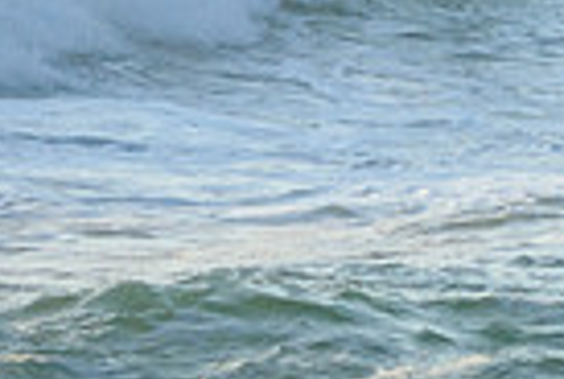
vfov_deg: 1.4
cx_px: 766
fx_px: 15669
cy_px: -237
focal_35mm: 998
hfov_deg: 2.1
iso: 450
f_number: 5.6
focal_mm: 155
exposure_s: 1/2000
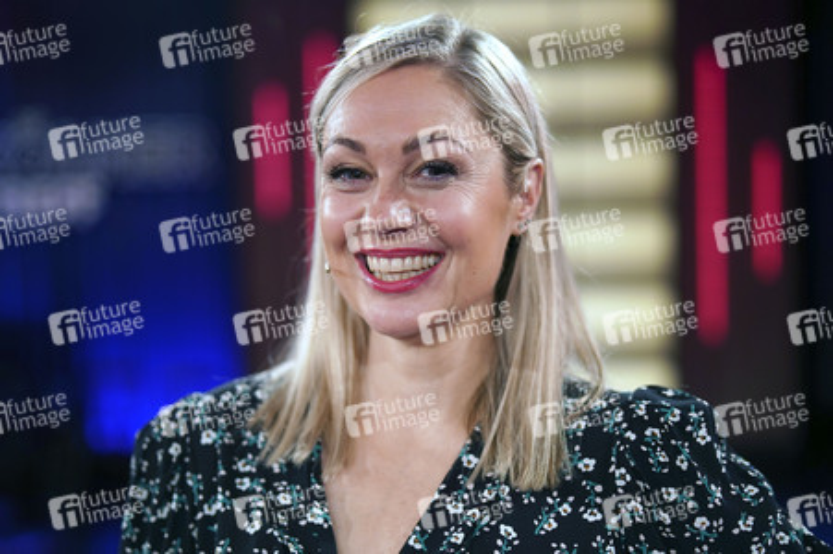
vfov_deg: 27.0
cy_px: 277
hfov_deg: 39.6
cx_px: 416
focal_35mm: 50
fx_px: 1156
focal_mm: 50
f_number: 1.8
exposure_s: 1/400
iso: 1000
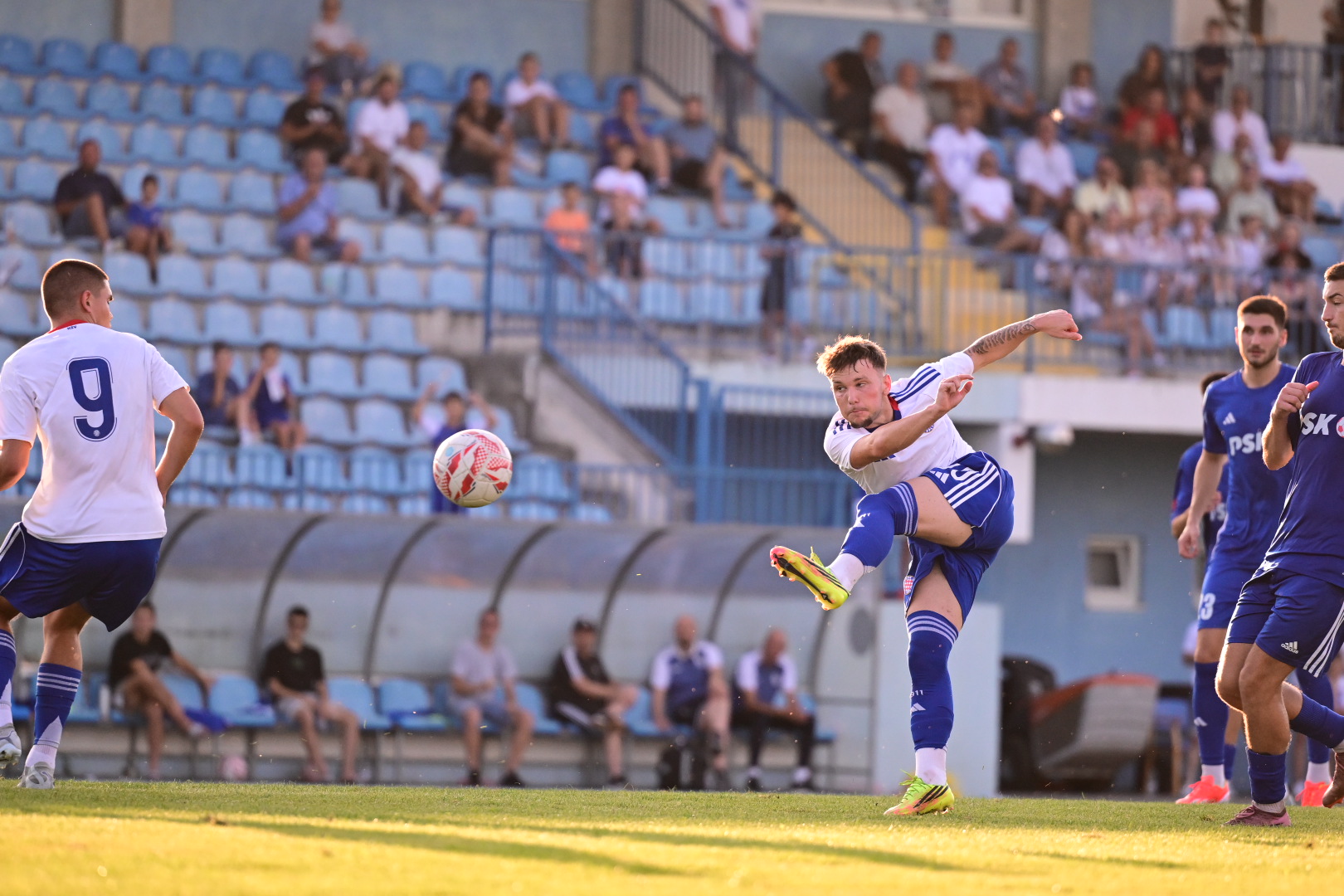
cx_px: 672
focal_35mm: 262
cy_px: 448
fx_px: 9781
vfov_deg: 5.2
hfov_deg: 7.9
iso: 1250
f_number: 2.8
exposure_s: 1/4000
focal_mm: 175
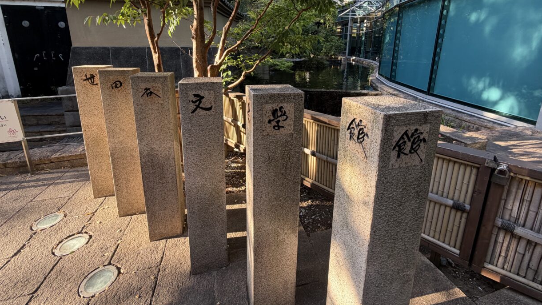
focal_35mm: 16
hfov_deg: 99.4
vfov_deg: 65.0
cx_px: 275
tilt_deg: -12.3
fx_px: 230
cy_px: 98
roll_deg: -0.3
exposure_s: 1/121
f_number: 2.2
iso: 80
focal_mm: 2.22
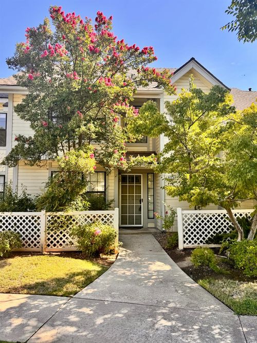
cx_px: 128
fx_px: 238
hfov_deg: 56.8
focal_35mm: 24
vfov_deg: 71.6
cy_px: 172
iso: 80
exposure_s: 1/832
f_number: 1.78
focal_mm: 6.76
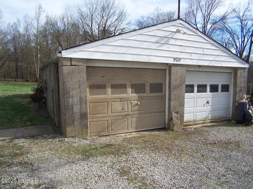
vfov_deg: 37.7
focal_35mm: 38
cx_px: 126
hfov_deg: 49.0
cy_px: 94
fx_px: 278
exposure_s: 1/1000
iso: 80
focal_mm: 6.3
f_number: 2.8
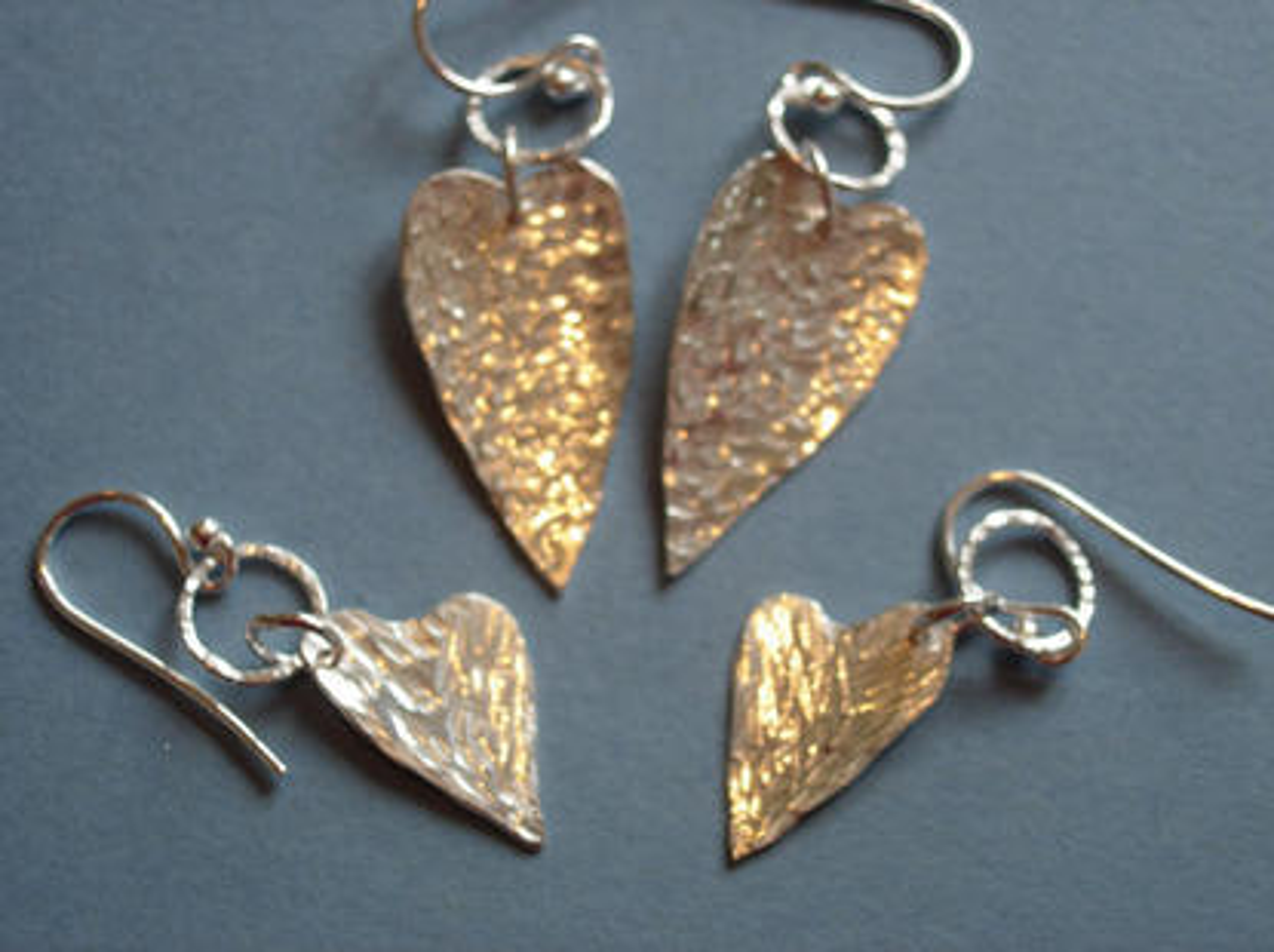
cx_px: 637
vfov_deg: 20.4
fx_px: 2646
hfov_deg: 27.1
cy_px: 476
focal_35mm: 72
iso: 64
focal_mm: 14.9
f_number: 3.7
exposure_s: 1/82.9
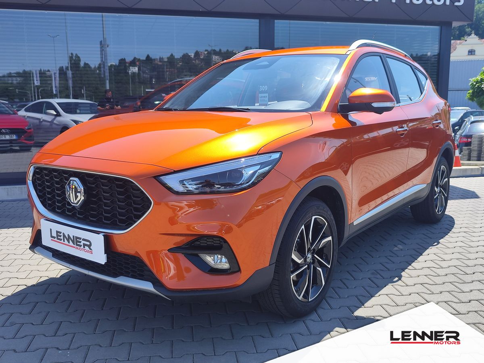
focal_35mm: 23
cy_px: 182
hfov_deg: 73.9
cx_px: 242
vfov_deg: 58.9
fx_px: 322
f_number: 1.69
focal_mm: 7.01
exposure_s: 1/689
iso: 50
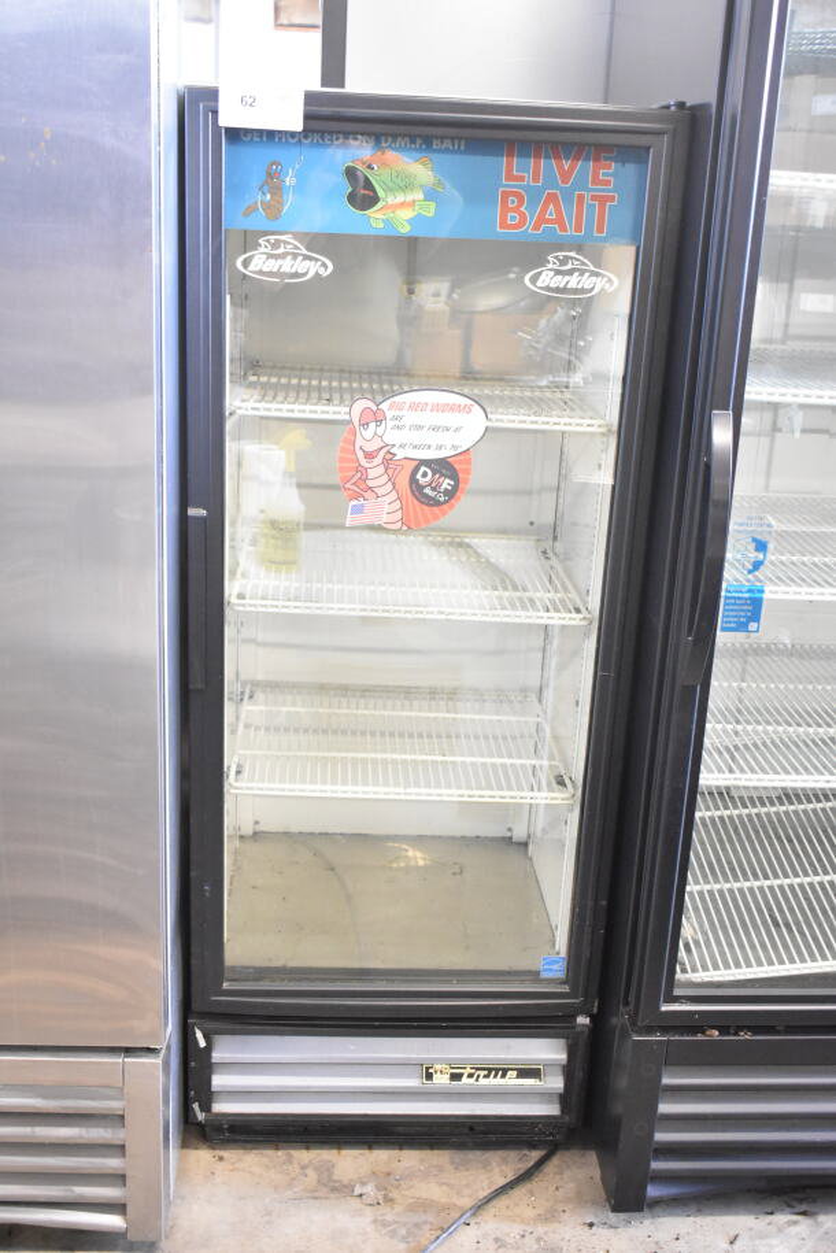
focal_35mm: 38
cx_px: 418
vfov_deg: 51.3
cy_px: 626
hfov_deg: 35.5
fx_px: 1305
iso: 4500
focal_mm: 25
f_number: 4
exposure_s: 1/40
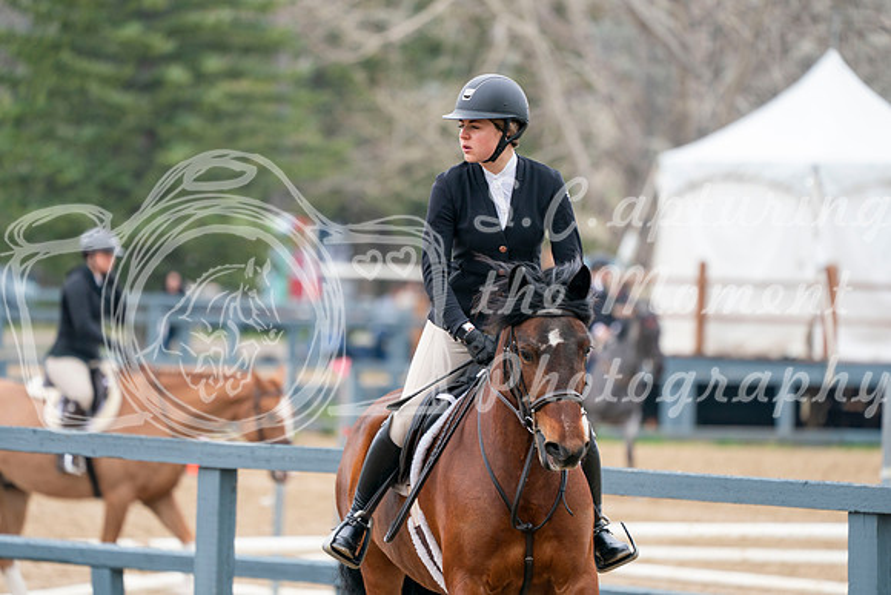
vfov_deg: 4.1
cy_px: 298
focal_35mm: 339
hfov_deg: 6.1
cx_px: 446
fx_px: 8392
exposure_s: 1/400
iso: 400
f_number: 5.6
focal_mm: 339
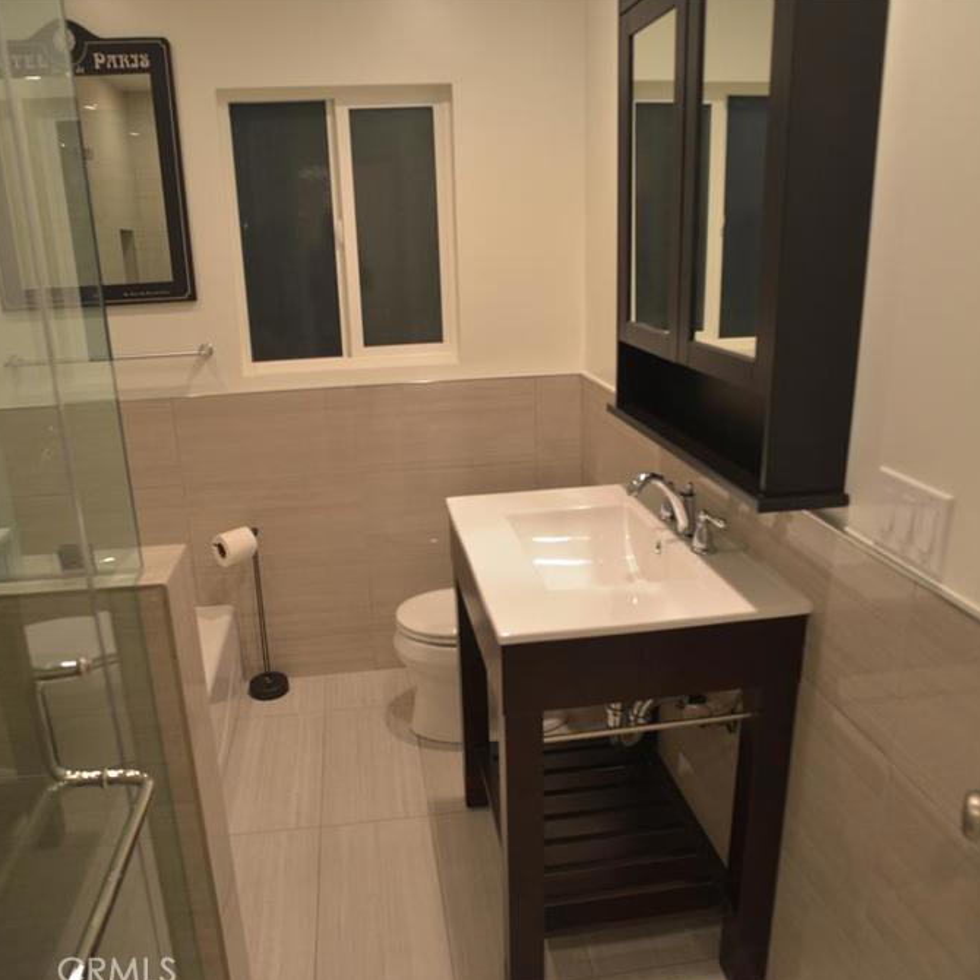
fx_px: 833
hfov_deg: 60.9
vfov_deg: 60.9
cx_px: 451
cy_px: 492
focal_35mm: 26
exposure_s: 1/80
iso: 720
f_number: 5.6
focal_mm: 20
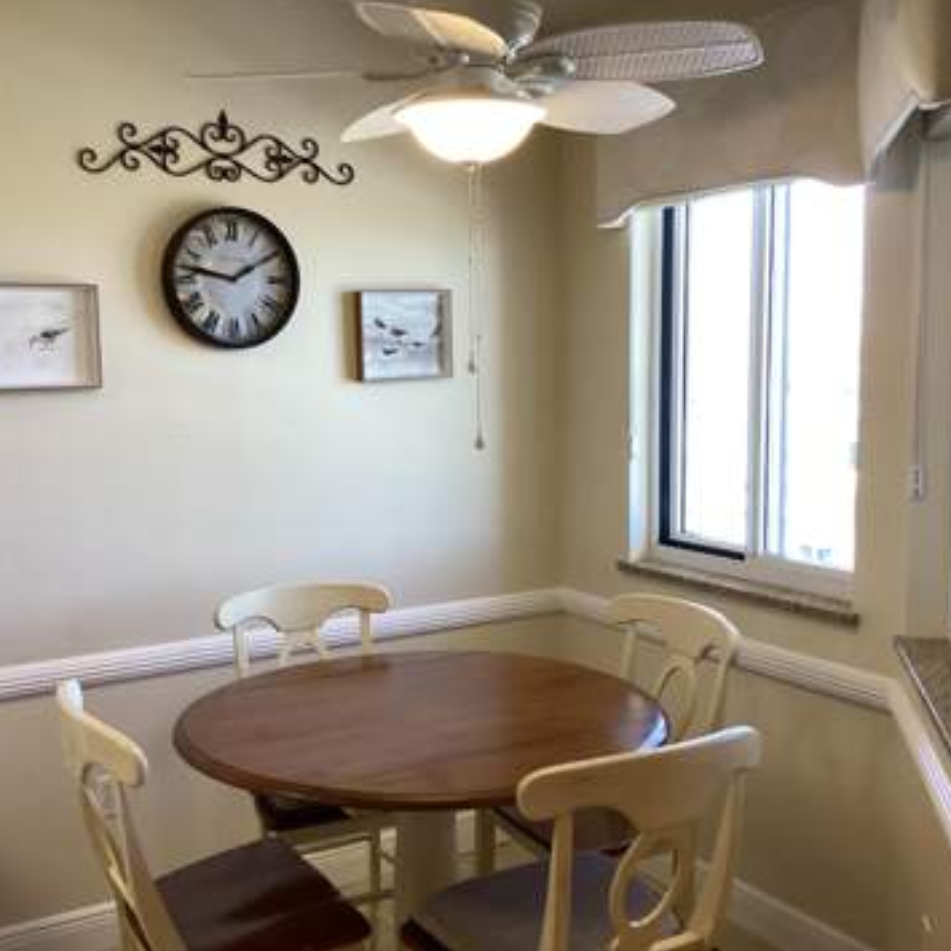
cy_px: 473
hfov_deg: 44.8
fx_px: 1150
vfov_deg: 44.9
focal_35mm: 37
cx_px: 405
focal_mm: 3.3
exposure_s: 1/60
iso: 80
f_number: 2.4
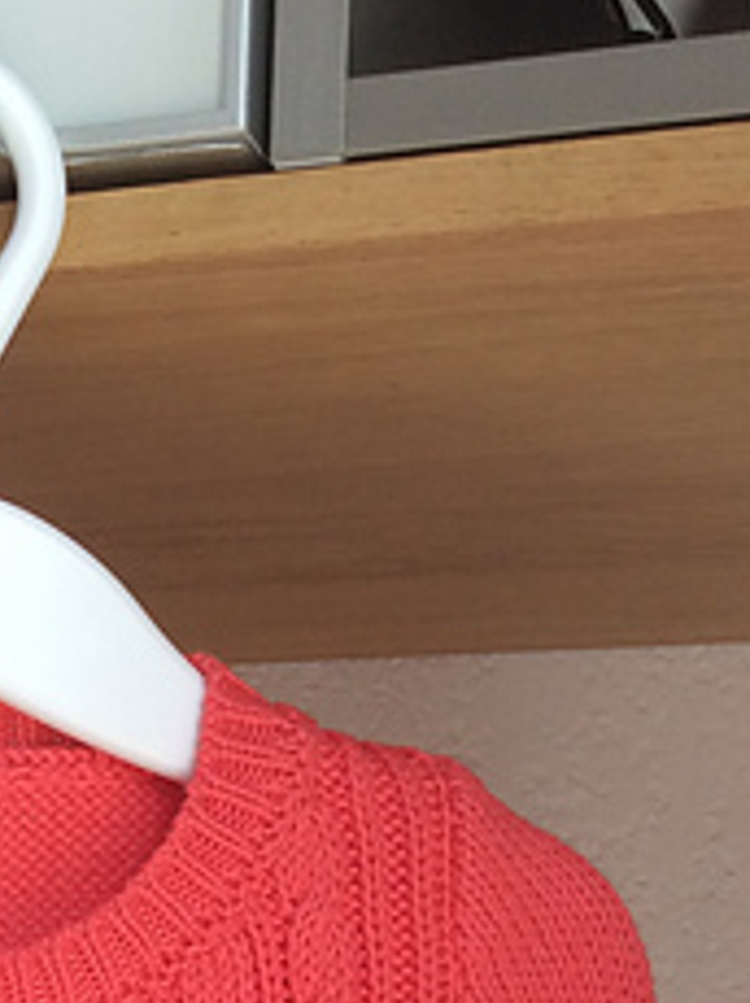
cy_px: 1321
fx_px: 2576
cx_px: -92
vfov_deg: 20.1
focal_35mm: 89
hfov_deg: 16.1
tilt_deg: -3.3
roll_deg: +0.4
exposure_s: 1/50
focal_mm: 3.3
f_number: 2.4
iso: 32
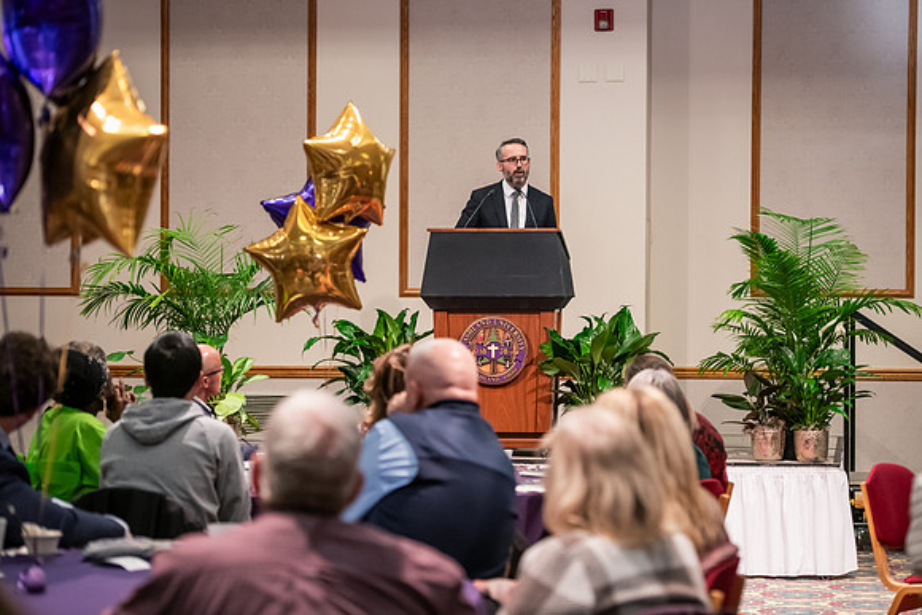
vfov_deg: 14.9
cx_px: 461
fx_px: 2357
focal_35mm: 92
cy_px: 308
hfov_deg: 22.1
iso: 2500
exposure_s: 1/160
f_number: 3.2
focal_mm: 92
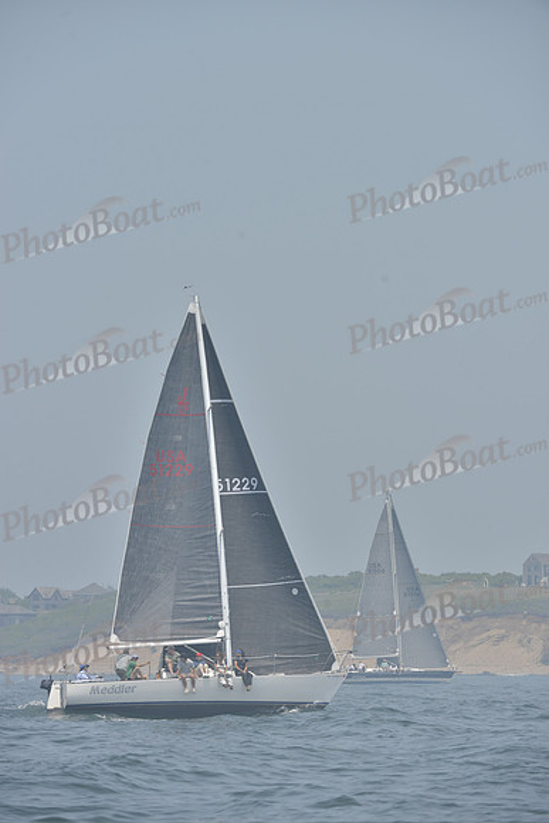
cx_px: 274
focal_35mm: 250
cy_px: 412
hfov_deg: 5.5
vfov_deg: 8.2
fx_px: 5715
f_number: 8
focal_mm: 250
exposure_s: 1/1000
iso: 280
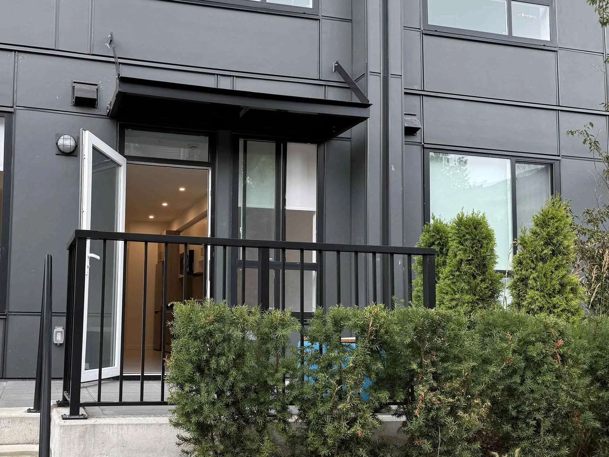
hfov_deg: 49.9
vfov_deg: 39.5
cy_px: 272
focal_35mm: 36
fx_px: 633
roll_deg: -0.9
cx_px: 178
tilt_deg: +6.2
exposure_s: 1/140
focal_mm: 6.76
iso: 64
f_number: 1.78
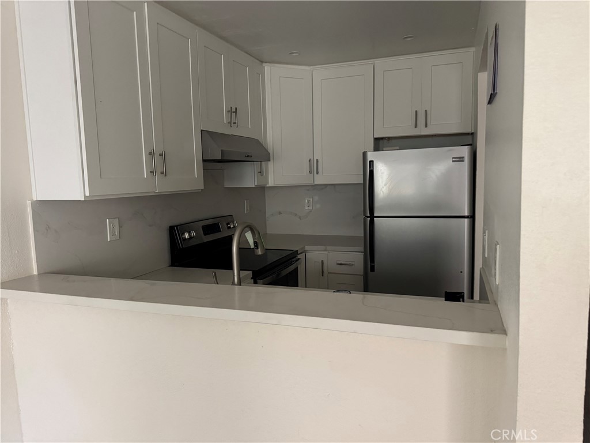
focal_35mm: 24
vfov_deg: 56.8
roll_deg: -0.2
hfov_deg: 71.6
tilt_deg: -8.6
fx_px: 409
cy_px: 222
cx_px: 295
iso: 800
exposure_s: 1/60
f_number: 1.78
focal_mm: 6.76
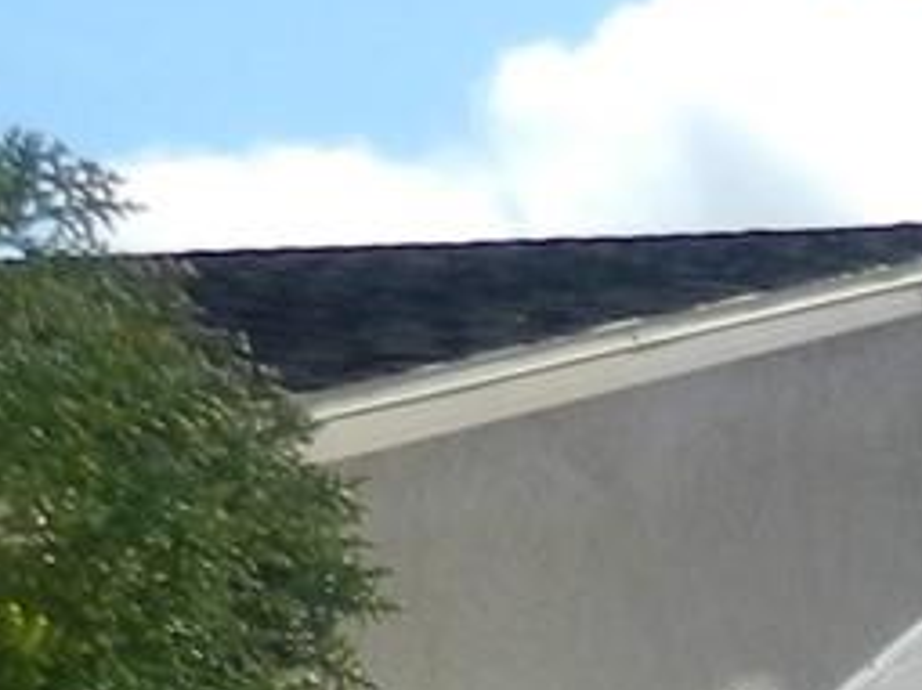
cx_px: 2310
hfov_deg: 10.6
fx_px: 4180
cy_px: 1781
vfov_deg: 8.5
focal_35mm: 157
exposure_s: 1/1600
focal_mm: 4.5
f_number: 3.5
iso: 160
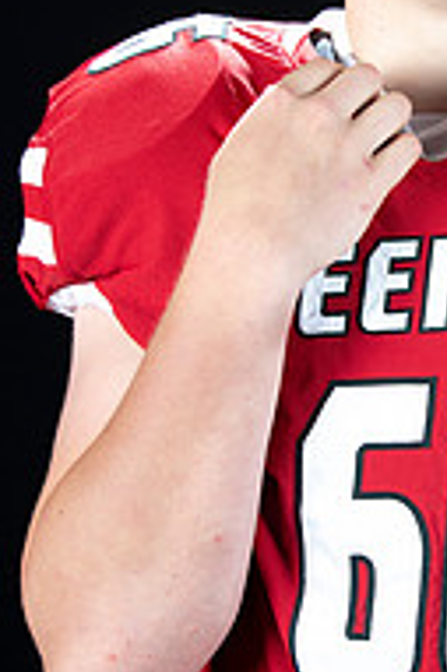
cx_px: 440
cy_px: 292
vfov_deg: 15.0
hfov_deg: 9.9
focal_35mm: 137
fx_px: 2556
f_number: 9
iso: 320
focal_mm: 58
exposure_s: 1/160
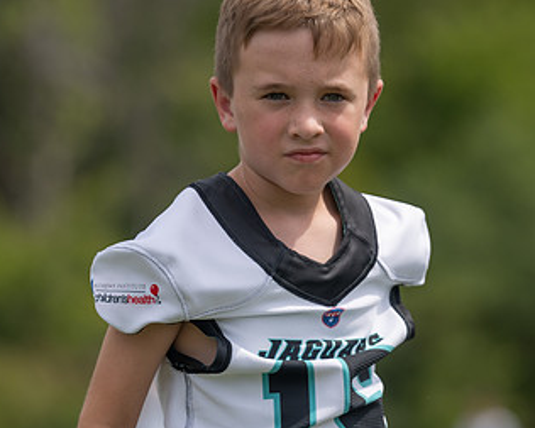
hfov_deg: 5.6
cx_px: 290
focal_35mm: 345
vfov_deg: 4.5
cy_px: 204
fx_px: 5464
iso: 100
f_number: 4
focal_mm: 200
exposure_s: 1/1250
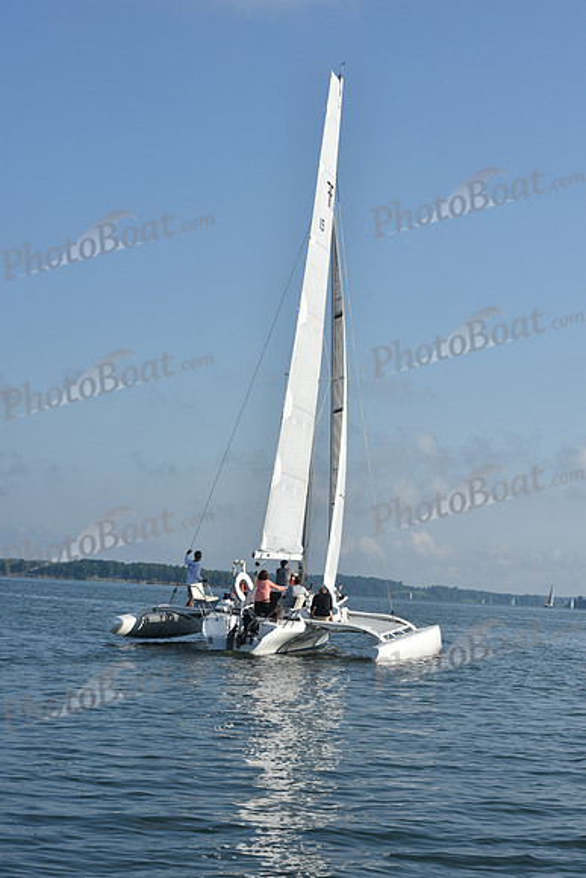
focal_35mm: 70
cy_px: 439
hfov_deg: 19.5
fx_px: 1708
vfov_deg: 28.8
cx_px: 293
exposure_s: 1/800
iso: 320
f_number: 13
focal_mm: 70
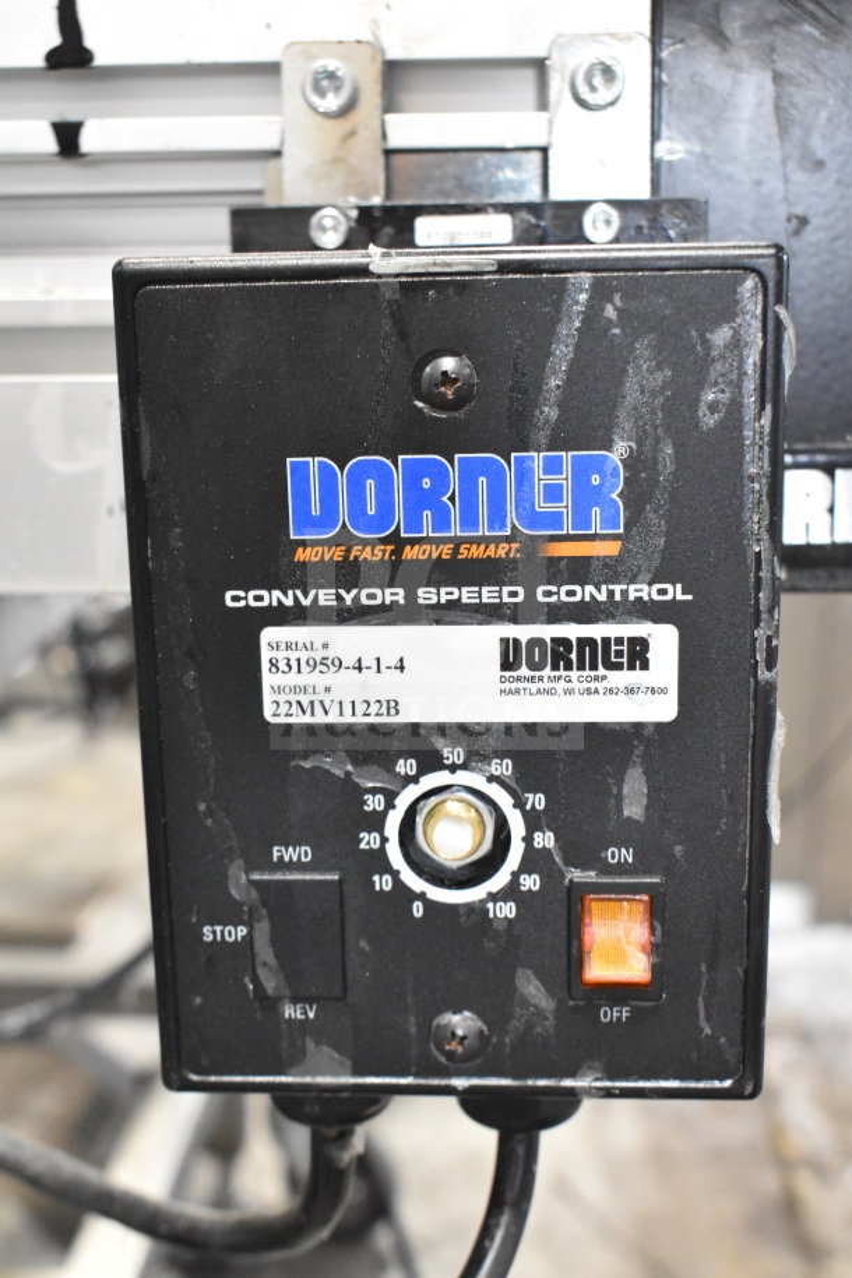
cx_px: 426
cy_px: 639
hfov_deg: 28.9
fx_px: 1651
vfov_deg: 42.3
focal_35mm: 46
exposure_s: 1/200
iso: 6400
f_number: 7.1
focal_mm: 31
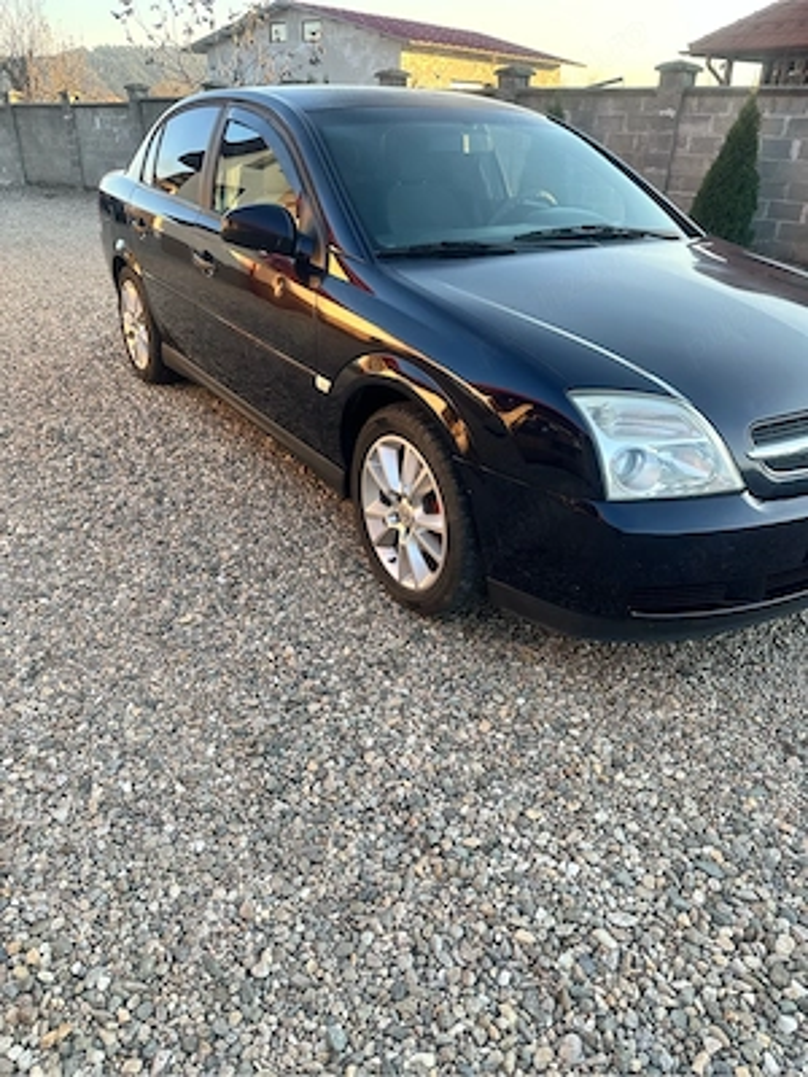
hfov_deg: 56.8
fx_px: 747
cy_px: 538
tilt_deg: -28.1
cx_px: 404
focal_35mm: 24
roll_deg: -1.2
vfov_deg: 71.6
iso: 80
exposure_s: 1/251
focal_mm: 6.86
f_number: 1.78
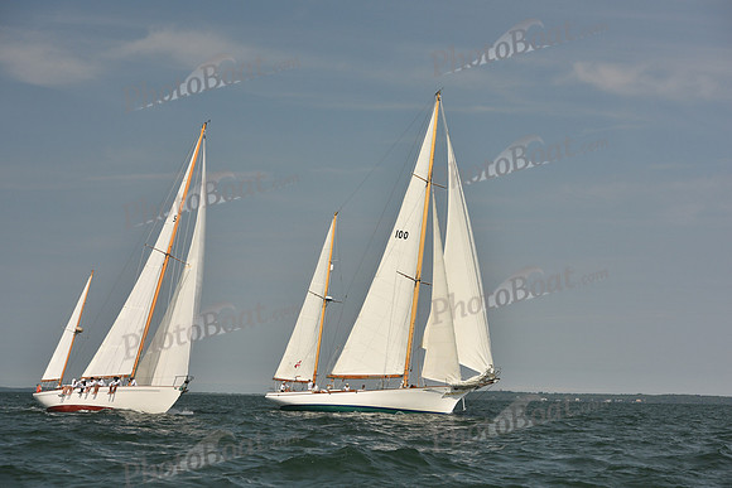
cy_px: 244
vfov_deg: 16.7
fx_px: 1668
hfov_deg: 24.8
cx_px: 366
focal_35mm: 82
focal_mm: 82
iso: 320
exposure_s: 1/1250
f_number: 7.1
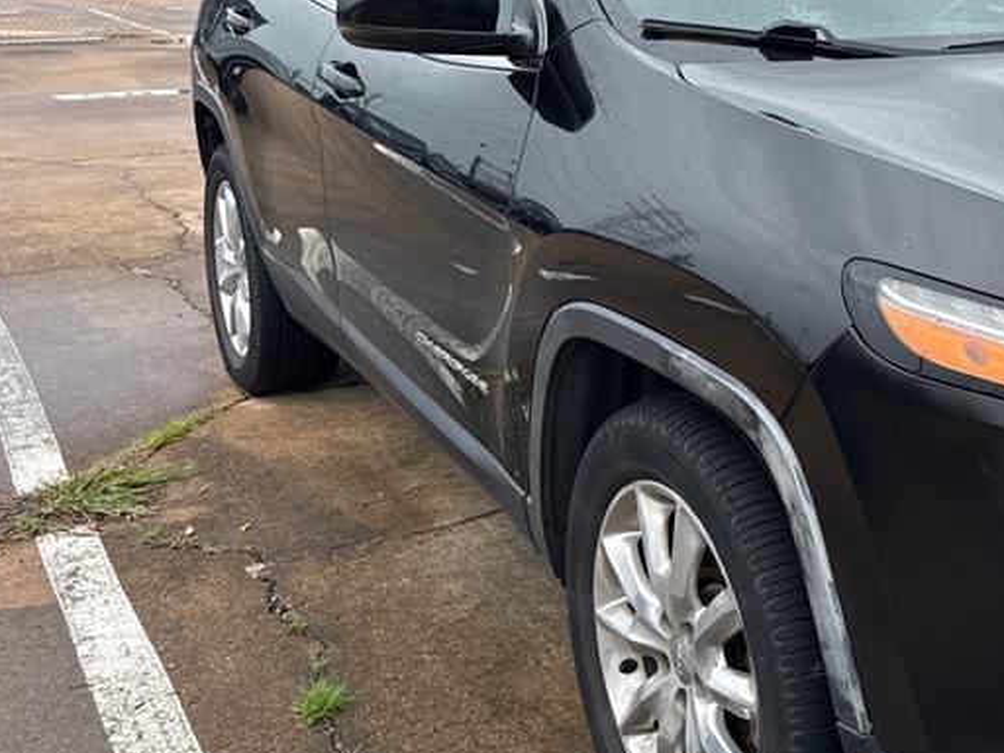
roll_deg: -0.3
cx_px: 982
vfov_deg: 30.0
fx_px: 1392
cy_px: 233
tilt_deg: -11.8
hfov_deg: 36.1
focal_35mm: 48
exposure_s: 1/1337
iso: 80
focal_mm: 6.76
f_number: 1.78
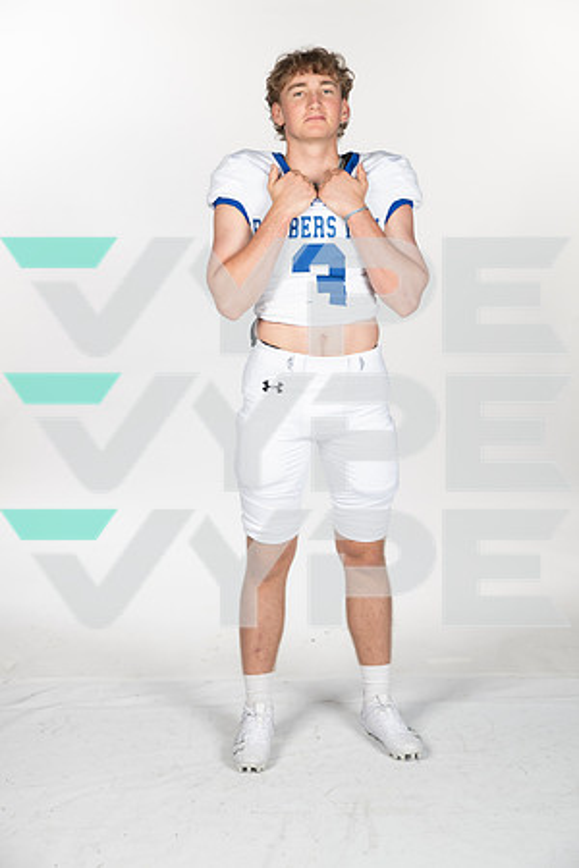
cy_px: 434
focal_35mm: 65
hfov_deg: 20.9
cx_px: 290
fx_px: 1568
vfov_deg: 31.0
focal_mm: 65
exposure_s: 1/400
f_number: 7.1
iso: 250
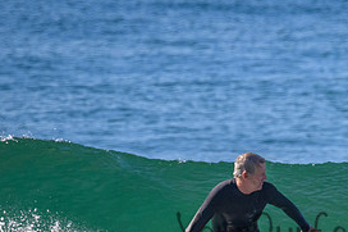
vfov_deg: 0.8
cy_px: 221
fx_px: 16510
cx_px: 308
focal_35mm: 1709
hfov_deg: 1.2
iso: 2000
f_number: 11
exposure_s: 1/2000
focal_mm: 800
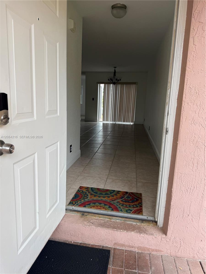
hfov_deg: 56.8
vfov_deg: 71.6
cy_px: 137
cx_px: 103
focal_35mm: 24
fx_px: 190
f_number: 1.78
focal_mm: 6.76
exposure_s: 1/622
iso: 80
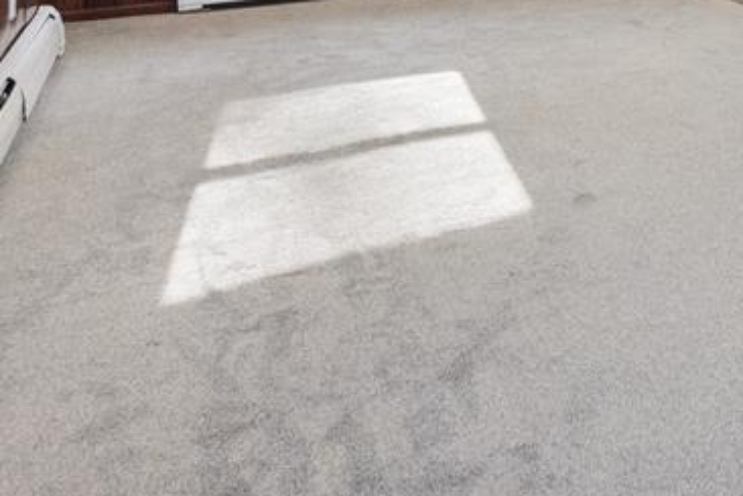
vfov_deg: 26.5
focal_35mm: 42
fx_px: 867
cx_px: 877
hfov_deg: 36.5
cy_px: -165
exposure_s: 1/30
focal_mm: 10
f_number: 8
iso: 400
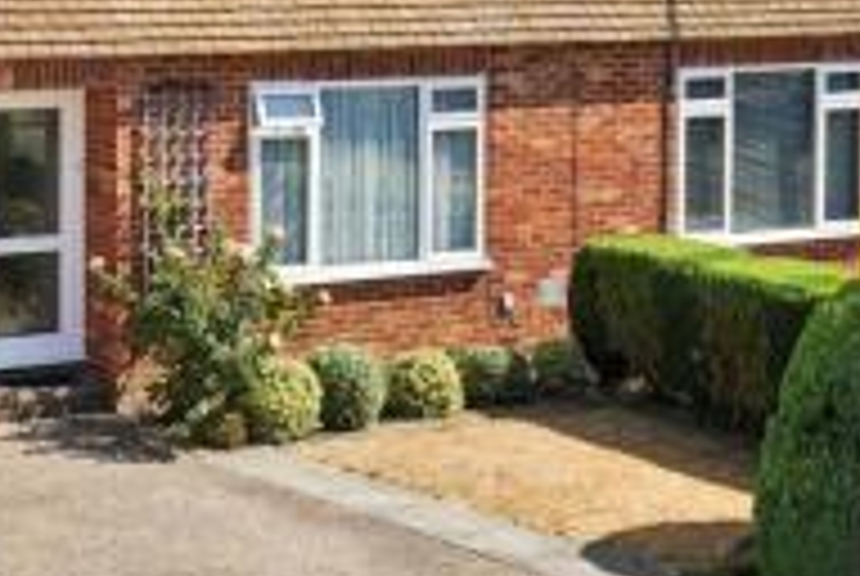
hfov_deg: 22.9
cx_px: 144
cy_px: 25
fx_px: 2082
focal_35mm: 87
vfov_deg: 15.5
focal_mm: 35
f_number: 8
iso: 500
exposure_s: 1/1250
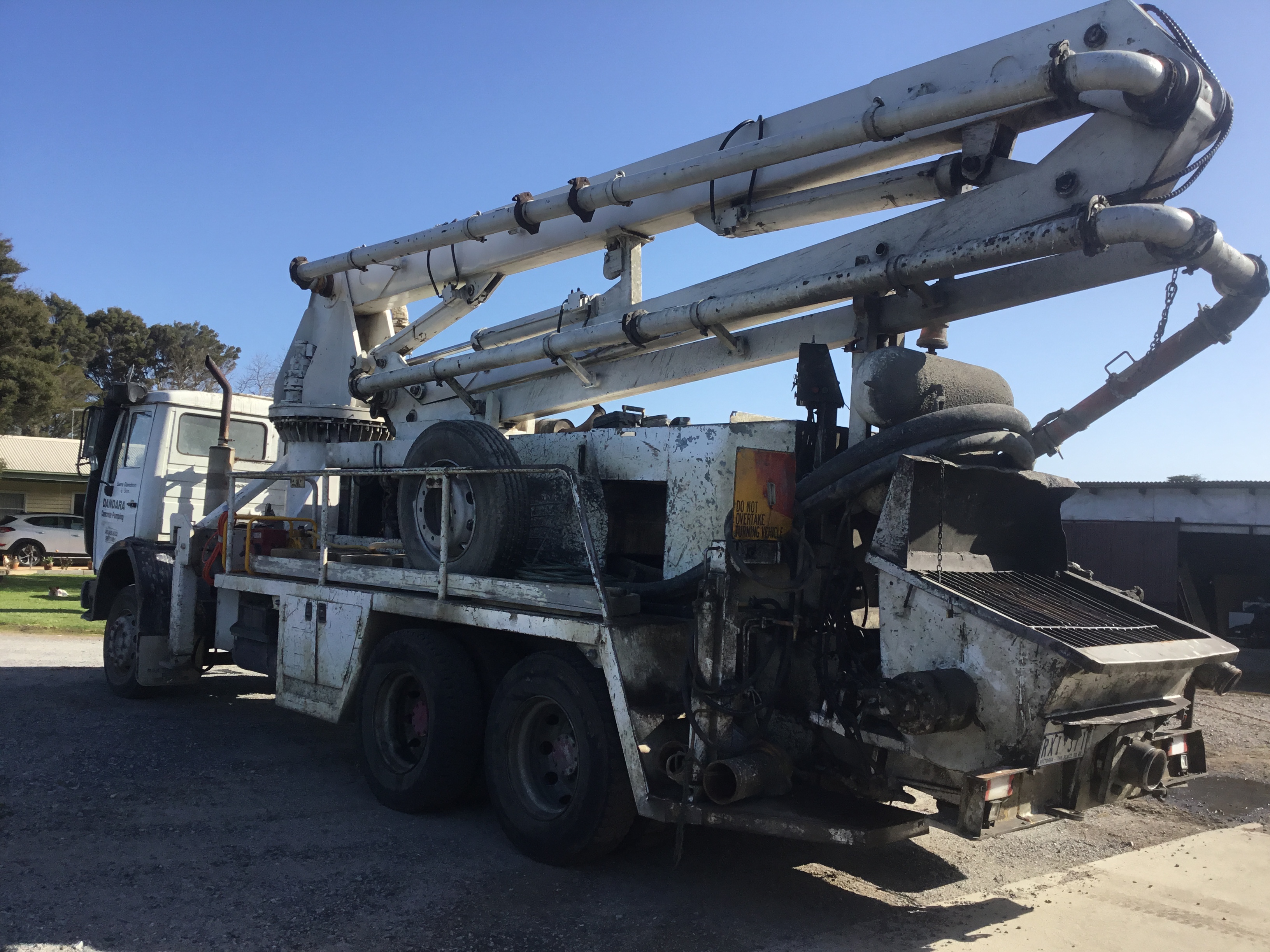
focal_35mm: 31
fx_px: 1137
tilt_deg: +2.9
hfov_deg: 58.4
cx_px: 635
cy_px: 476
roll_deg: -3.0
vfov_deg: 45.4
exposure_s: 1/1006
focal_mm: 3.3
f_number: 2.4
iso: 25
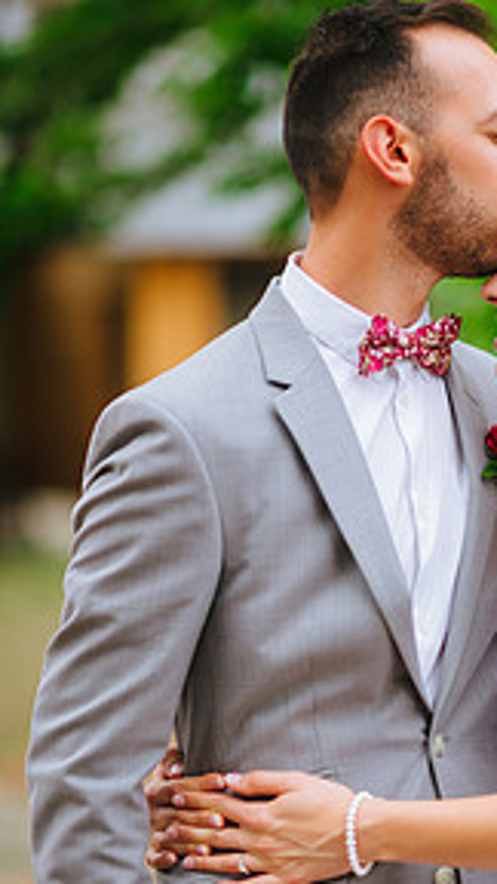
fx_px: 3257
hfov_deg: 8.7
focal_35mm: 139
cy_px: 611
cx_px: 454
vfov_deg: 15.4
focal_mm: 85
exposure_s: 1/800
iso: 80
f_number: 1.6
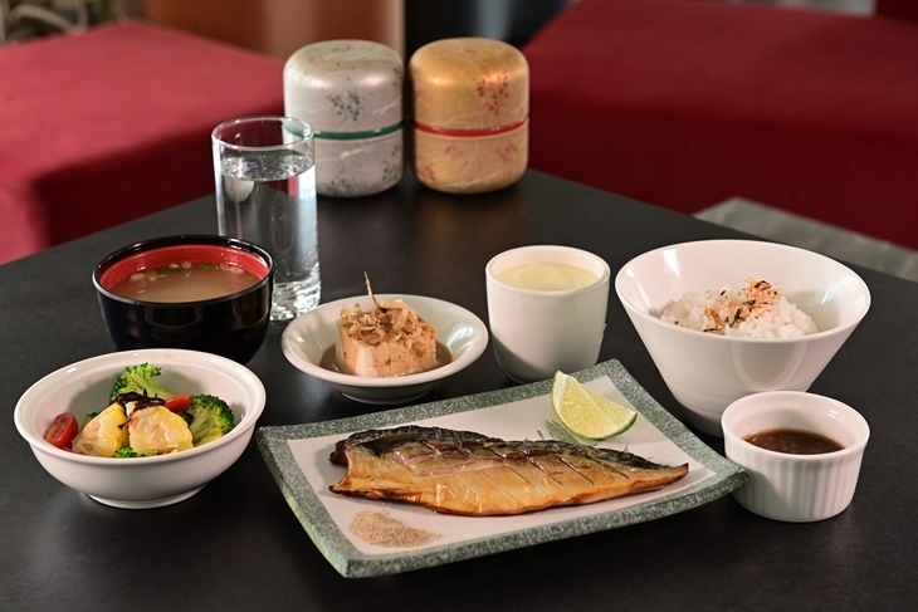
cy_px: 306
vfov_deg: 19.5
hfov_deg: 28.8
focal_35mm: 70
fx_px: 1785
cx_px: 459
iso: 125
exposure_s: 1/2.5
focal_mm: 70
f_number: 8
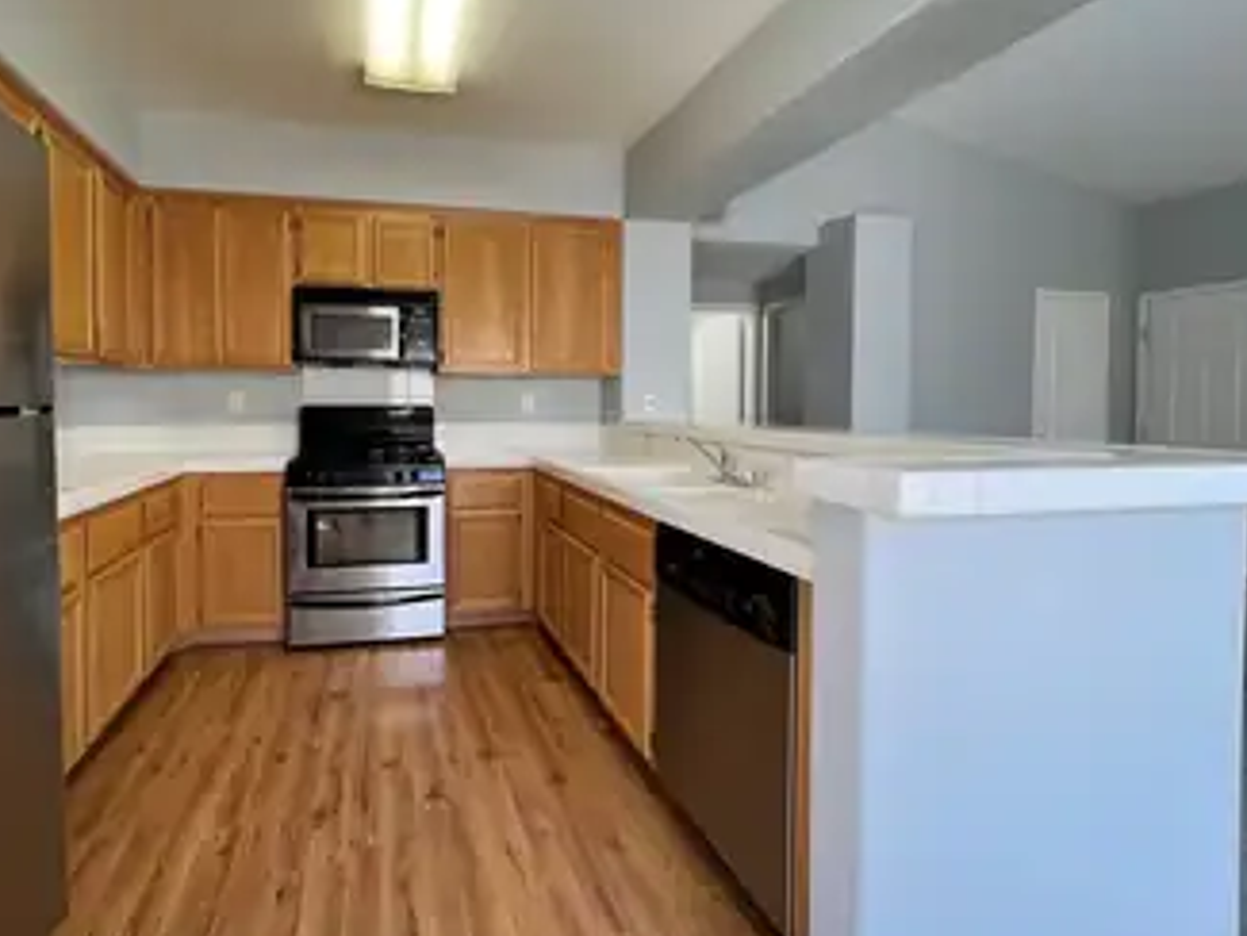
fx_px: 577
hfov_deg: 93.4
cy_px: 418
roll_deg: -0.4
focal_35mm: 16
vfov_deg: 77.9
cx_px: 506
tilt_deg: -1.2
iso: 125
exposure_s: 1/120
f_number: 1.8
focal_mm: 1.57
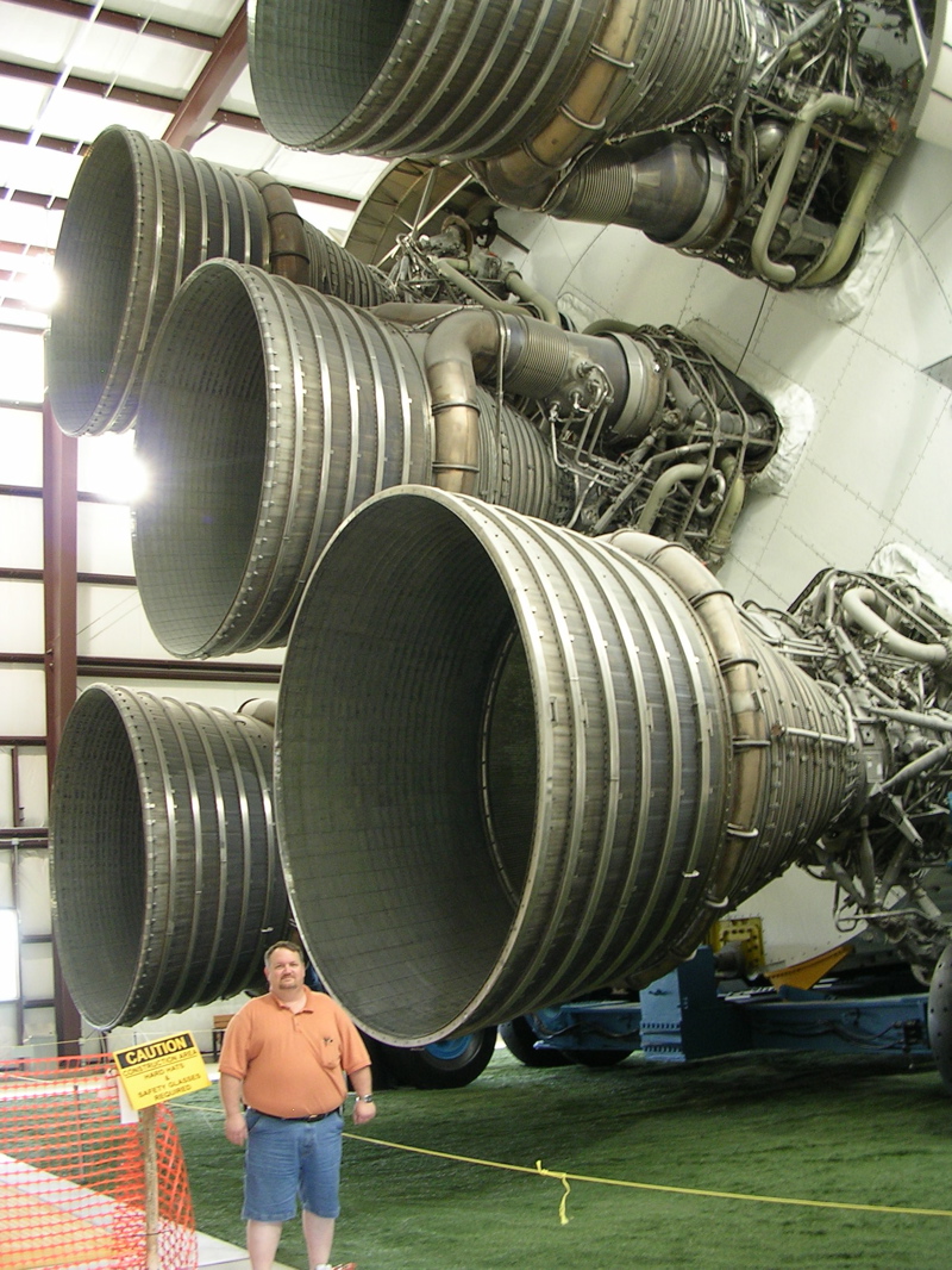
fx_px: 1393
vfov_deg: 49.0
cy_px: 635
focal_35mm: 38
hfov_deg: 37.7
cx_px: 476
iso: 67
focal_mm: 5.8
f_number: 2.8
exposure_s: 1/5.9
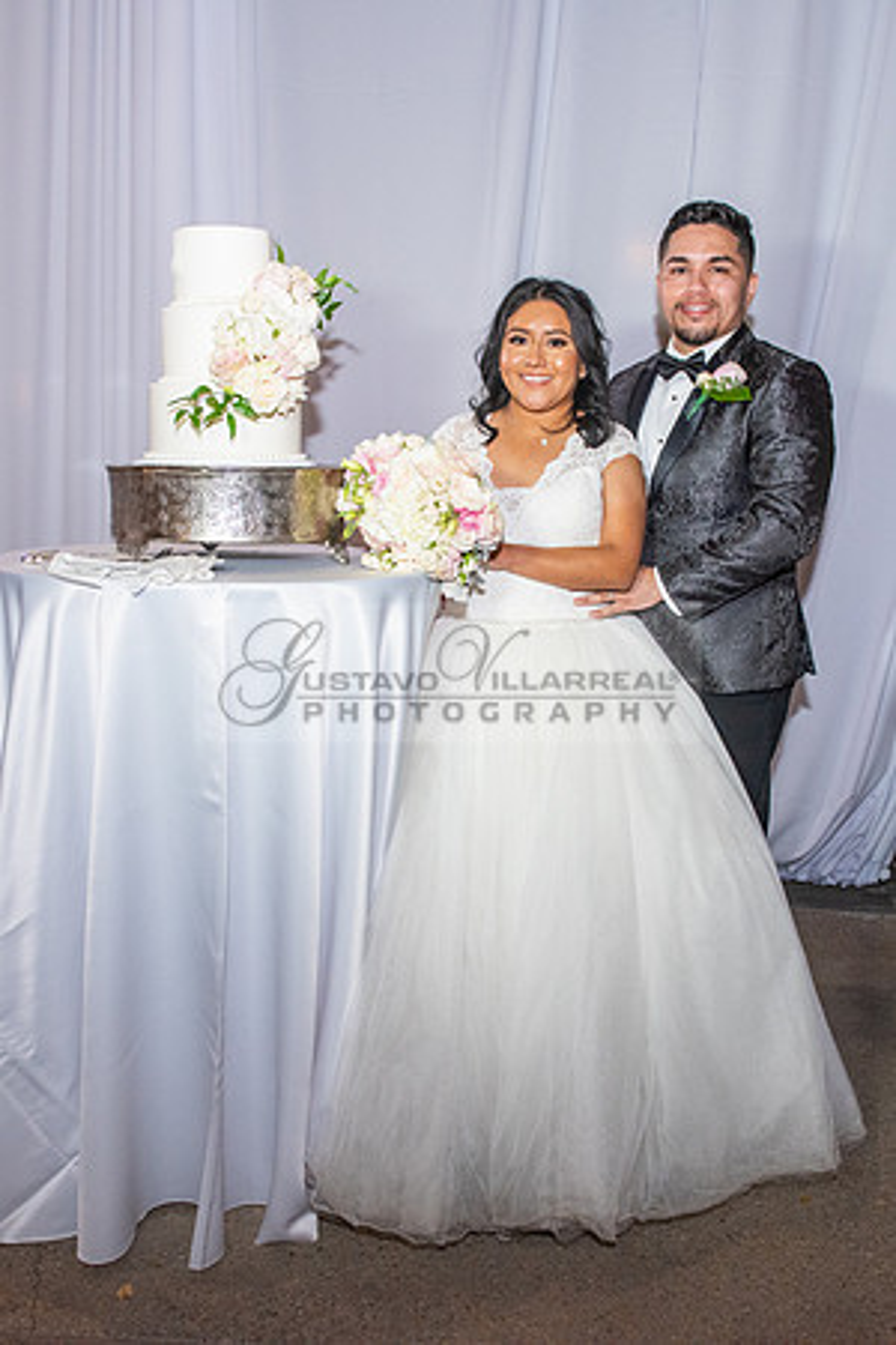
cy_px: 672
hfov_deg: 36.9
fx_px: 1343
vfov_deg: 53.2
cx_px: 448
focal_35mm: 36
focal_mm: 24
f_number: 4
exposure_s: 1/160
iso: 1600
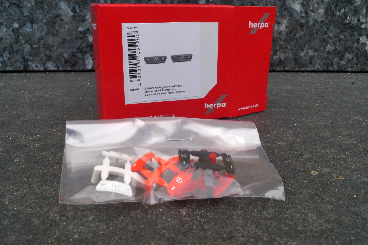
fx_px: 368
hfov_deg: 53.2
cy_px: 122
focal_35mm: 36
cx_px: 184
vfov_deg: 36.8
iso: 1000
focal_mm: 24
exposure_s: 1/60
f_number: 22
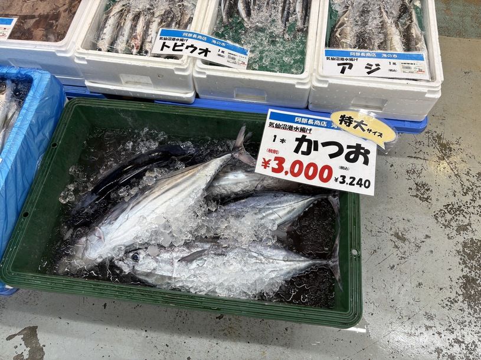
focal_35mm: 26
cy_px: 180
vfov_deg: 53.1
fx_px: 361
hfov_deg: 67.3
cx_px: 240
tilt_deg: -63.6
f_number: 1.6
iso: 50
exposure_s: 1/100
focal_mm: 5.96
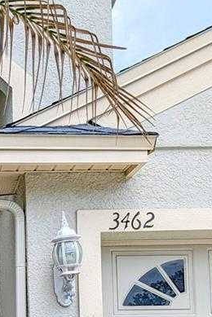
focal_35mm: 77
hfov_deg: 17.0
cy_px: 325
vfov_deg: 24.9
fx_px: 679
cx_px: -39
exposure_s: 1/576
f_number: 1.68
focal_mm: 6.9
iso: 21
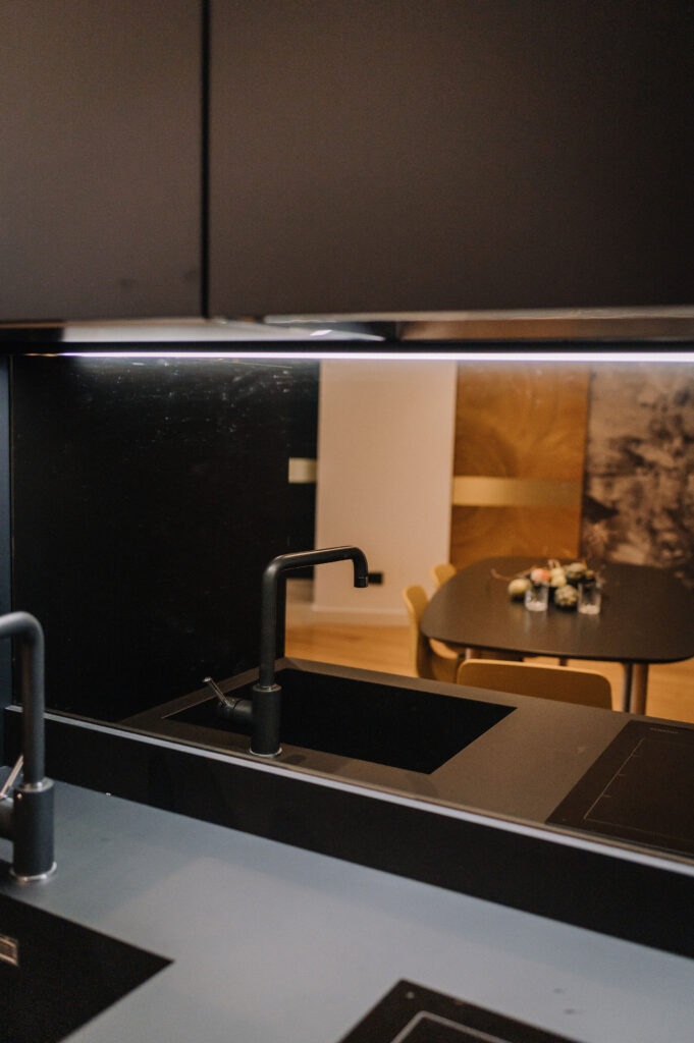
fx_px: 1014
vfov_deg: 54.5
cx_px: 347
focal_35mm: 35
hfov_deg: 37.8
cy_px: 522
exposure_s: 1/250
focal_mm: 35
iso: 640
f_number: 2.2
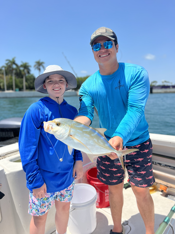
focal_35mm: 26
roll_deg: +0.3
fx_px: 175
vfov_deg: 67.3
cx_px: 88
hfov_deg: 53.1
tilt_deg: -7.1
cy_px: 117
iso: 50
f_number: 1.5
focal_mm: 5.7
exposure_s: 1/3968
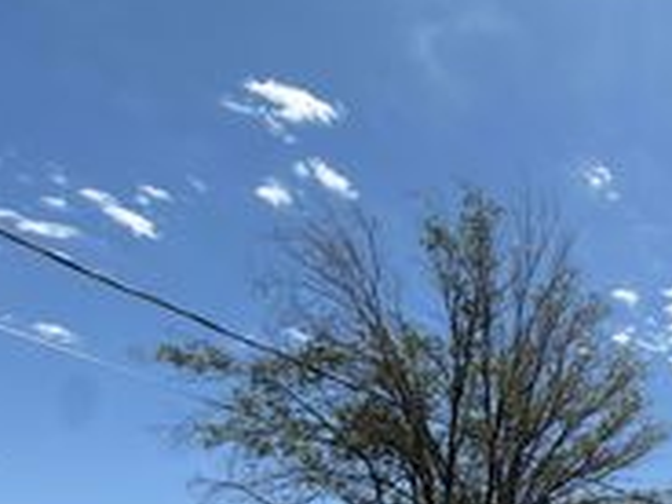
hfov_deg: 33.7
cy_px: 637
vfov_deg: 30.6
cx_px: 895
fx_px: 738
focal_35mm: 38
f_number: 2.2
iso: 20
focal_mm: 2.22
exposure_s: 1/876
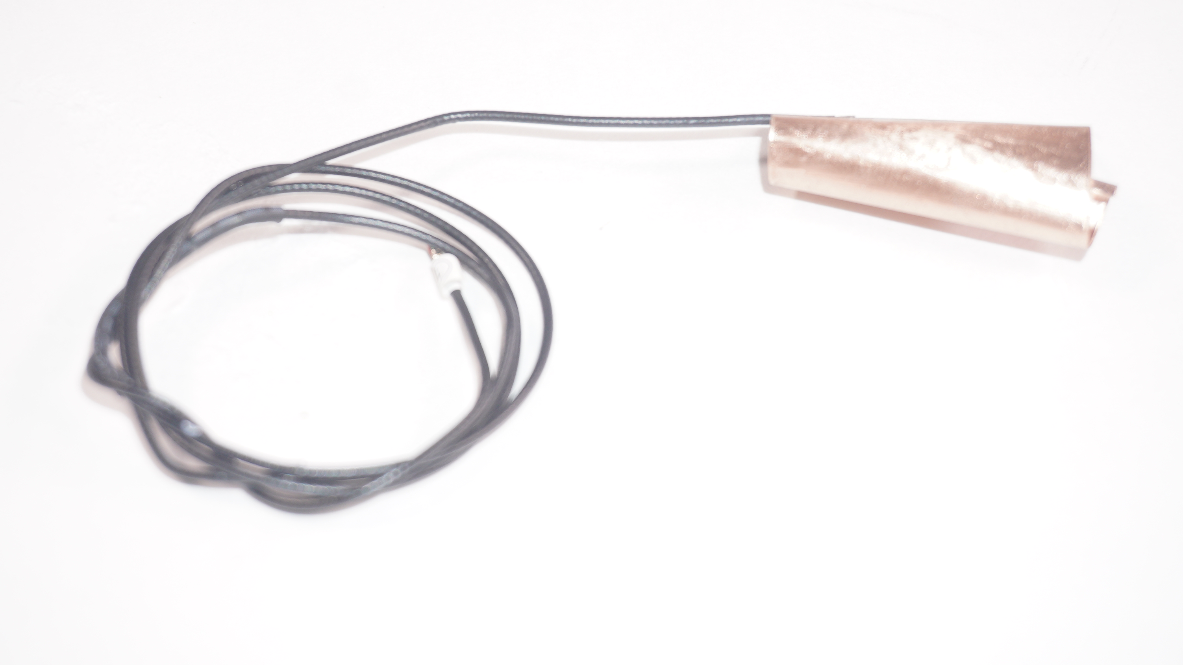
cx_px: 591
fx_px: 2070
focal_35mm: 66
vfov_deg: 18.3
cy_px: 296
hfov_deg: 31.9
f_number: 5.6
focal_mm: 42
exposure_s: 1/160
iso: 250
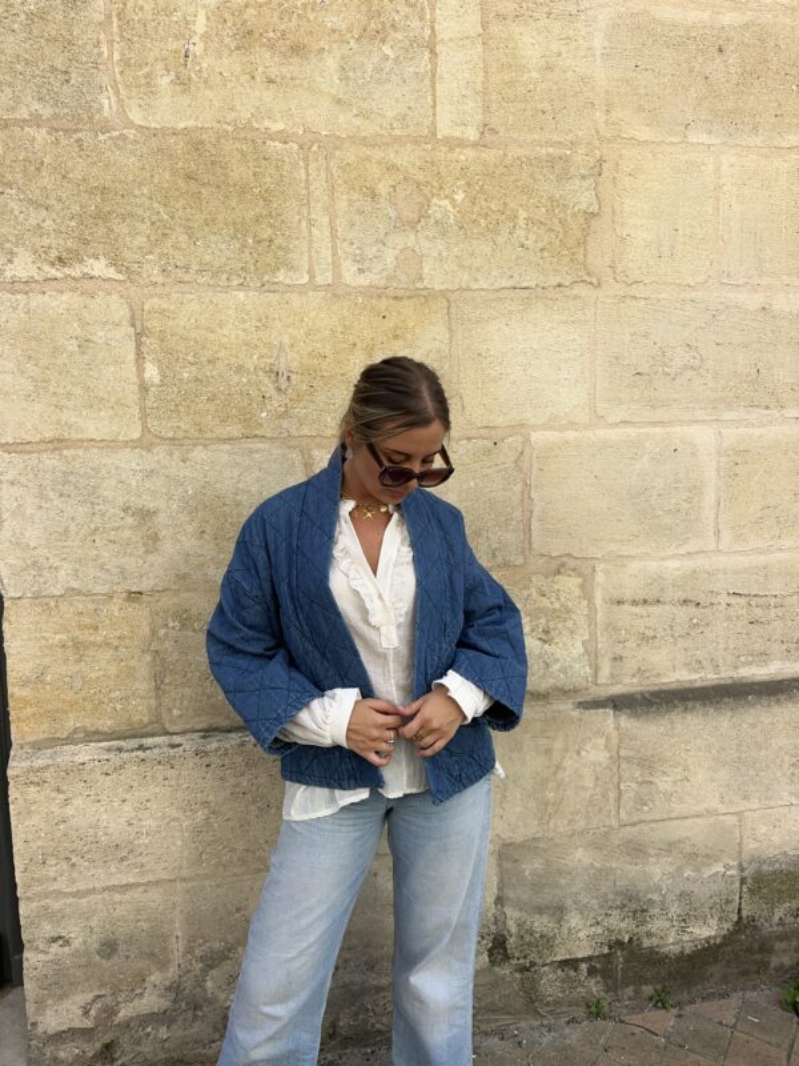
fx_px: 739
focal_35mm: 24
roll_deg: +1.1
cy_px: 533
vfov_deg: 71.6
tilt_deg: -5.4
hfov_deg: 56.8
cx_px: 400
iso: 80
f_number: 1.78
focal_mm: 6.86
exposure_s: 1/1562
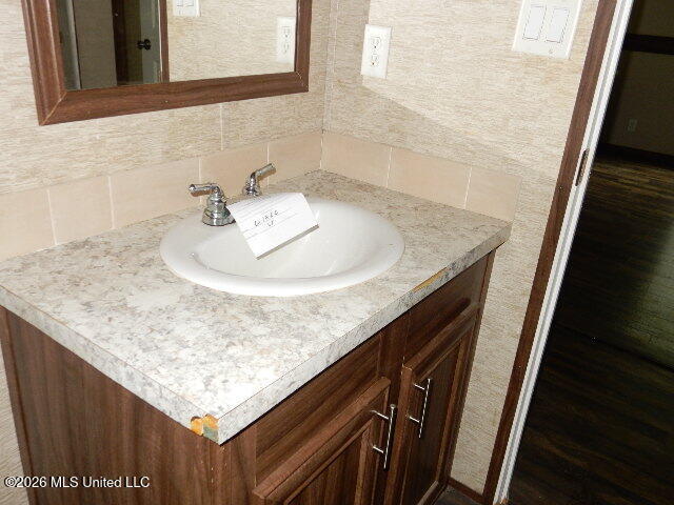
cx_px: 337
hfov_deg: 60.0
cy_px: 252
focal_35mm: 30
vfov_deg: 46.8
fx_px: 584
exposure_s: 1/30
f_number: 4
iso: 200
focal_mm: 5.4
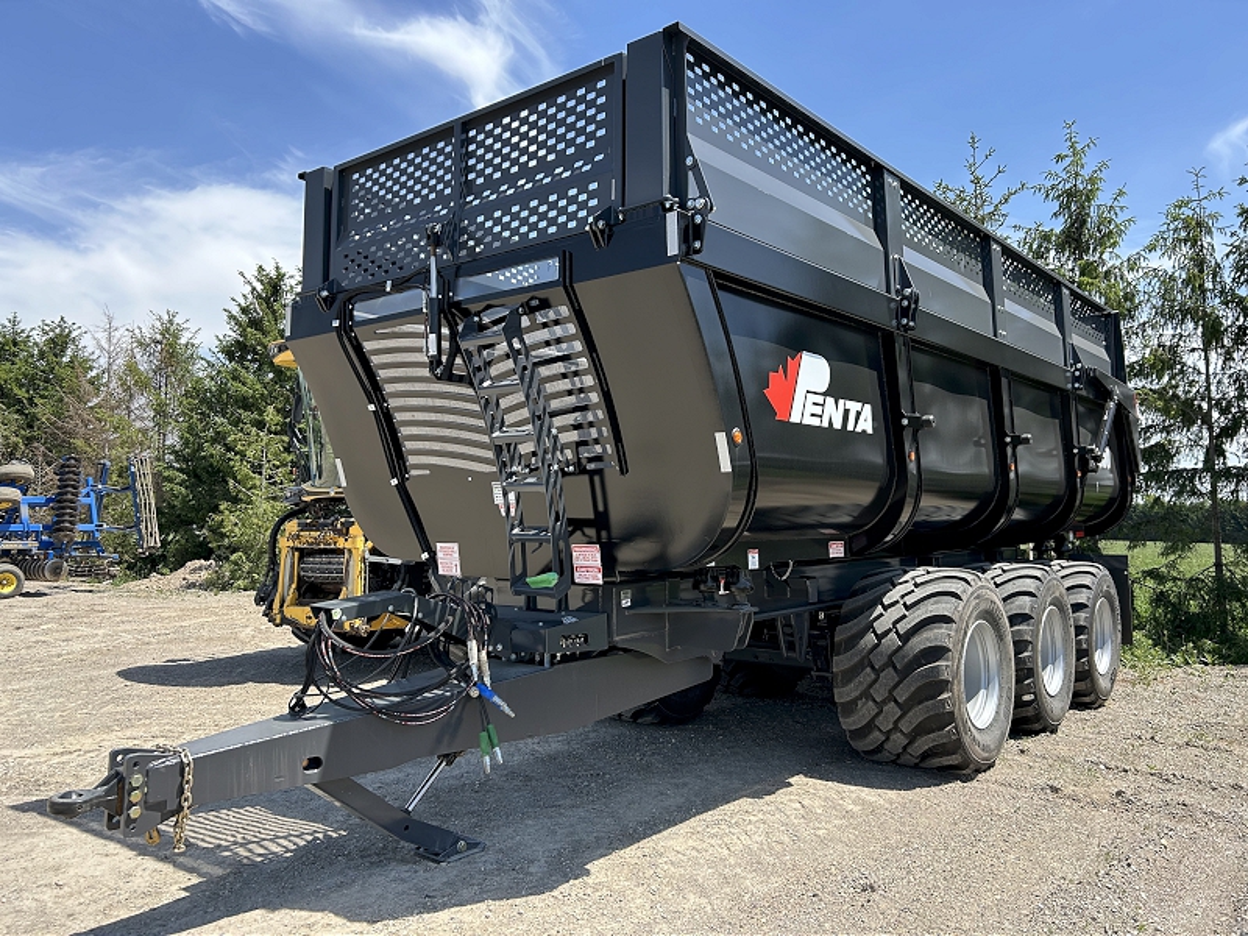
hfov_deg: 67.3
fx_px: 937
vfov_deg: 53.1
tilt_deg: +5.1
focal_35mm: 26
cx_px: 624
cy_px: 468
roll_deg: -0.4
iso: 50
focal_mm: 5.7
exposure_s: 1/1934
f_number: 1.5
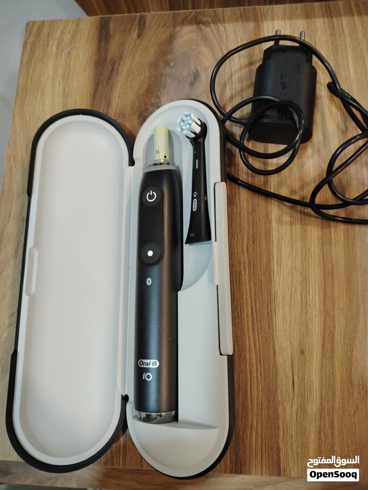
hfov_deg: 56.8
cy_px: 245
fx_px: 340
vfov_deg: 71.6
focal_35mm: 24
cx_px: 184
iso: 1841
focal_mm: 5.25
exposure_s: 1/33.3
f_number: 1.75
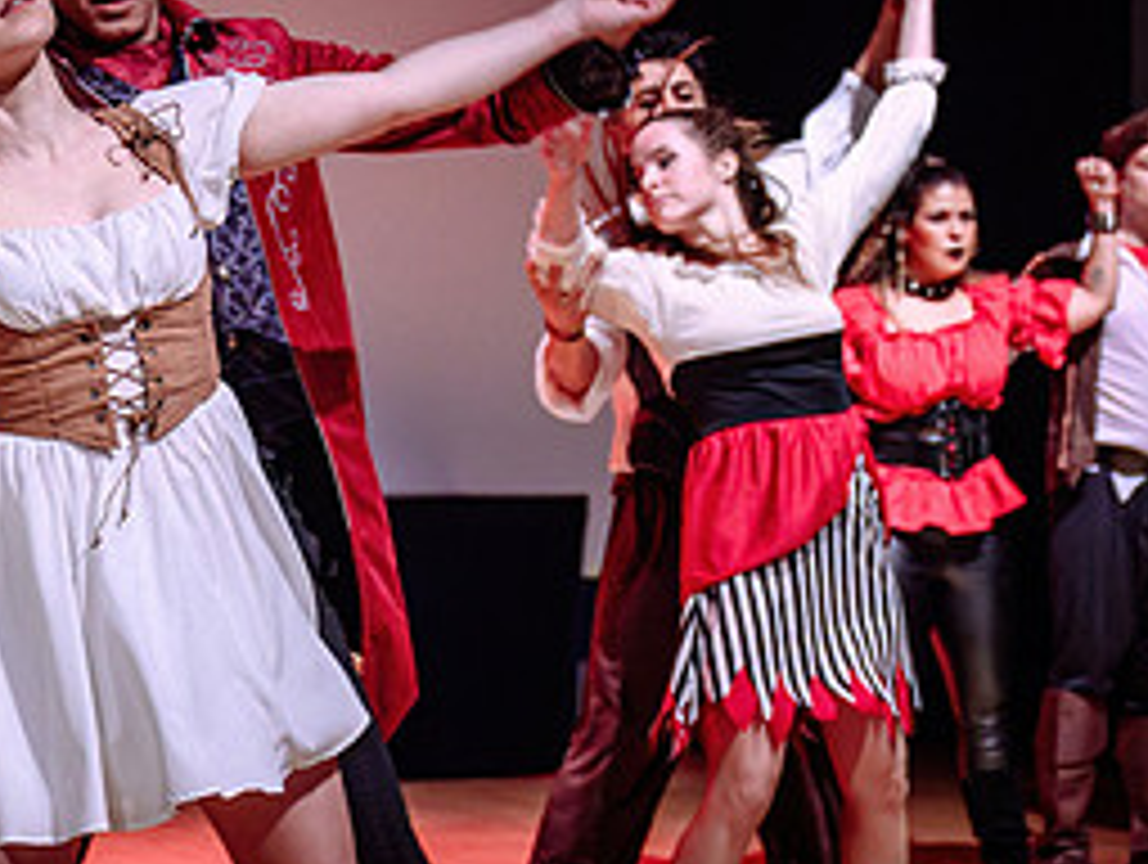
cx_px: 273
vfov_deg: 12.4
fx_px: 3985
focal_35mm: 120
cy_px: 541
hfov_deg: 16.3
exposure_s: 1/250
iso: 1600
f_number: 2.8
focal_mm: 46
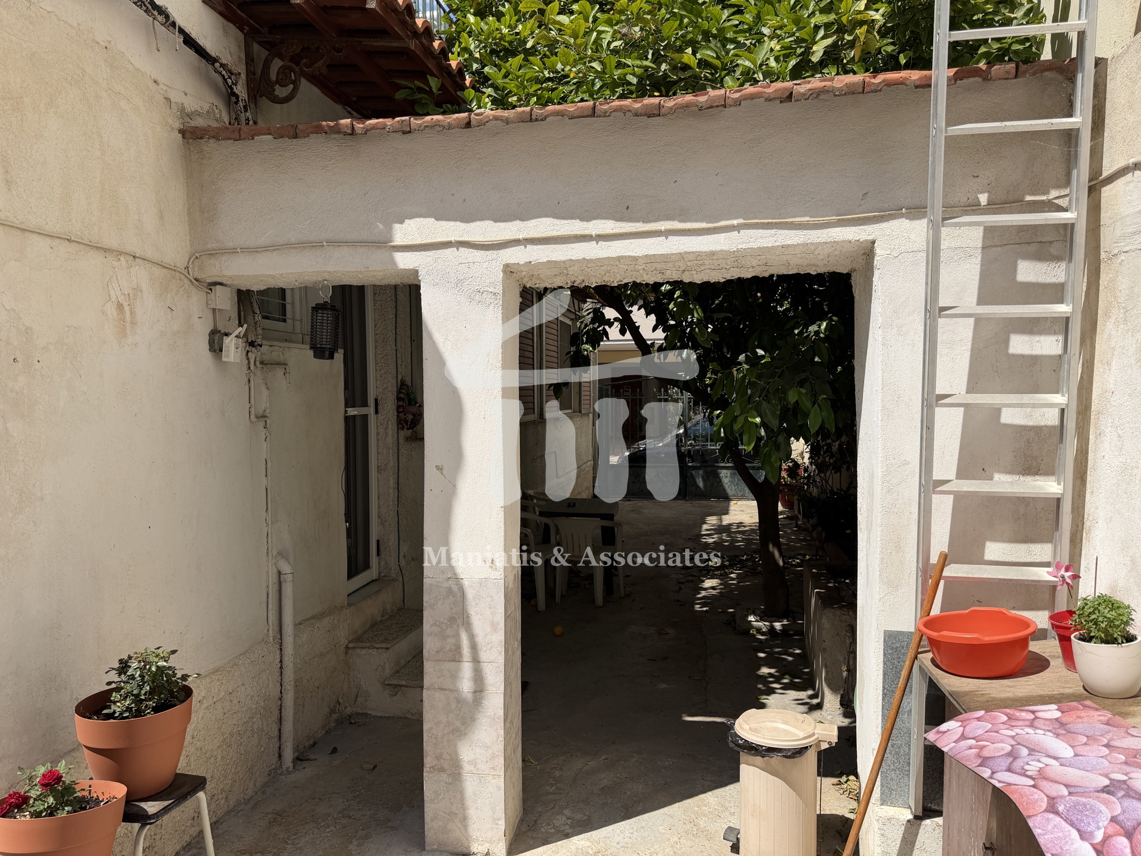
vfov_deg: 56.8
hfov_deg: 71.6
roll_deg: +0.5
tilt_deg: -2.6
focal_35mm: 24
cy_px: 428
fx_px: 791
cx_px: 570
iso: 80
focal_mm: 6.76
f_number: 1.78
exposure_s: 1/6173
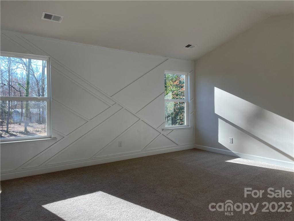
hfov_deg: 67.3
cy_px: 110
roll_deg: +0.5
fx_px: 221
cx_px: 147
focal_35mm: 26
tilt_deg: -0.3
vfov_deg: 53.1
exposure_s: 1/197
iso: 32
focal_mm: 4.2
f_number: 1.6
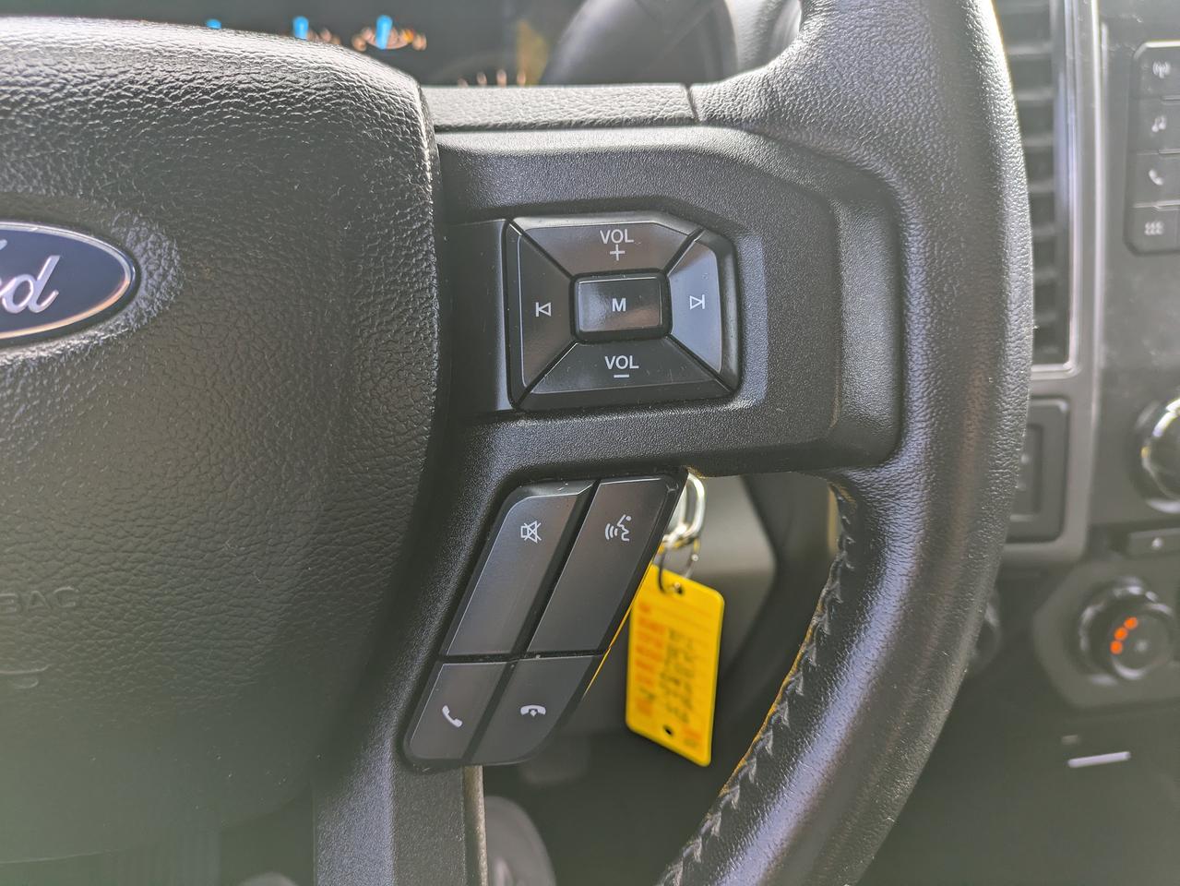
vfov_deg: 54.9
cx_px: 590
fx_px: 852
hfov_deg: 69.4
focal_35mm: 25
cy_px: 443
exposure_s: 1/120
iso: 60
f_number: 1.89
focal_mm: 5.43
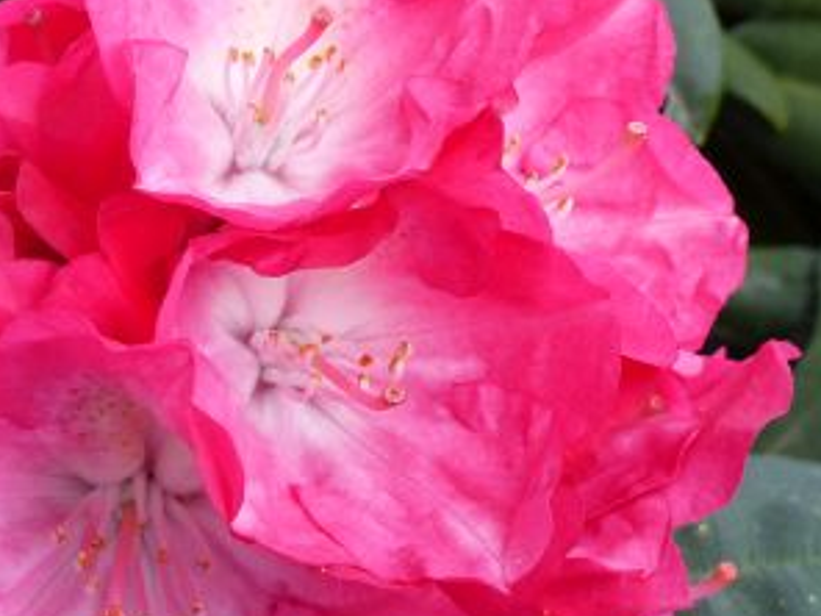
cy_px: 302
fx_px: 3320
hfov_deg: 14.1
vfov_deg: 10.6
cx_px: 244
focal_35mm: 140
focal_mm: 12.5
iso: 100
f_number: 4
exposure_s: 1/160
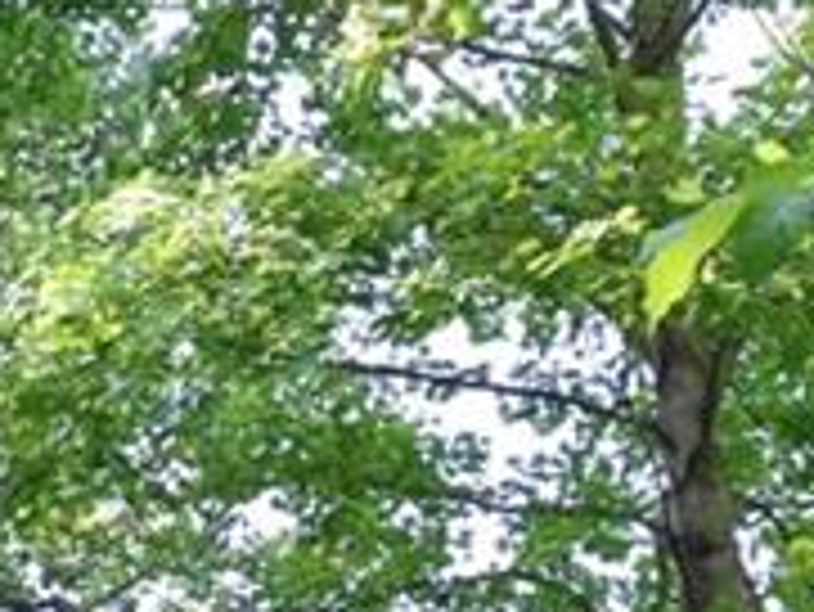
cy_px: 1379
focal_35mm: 163
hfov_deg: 10.5
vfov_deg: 8.5
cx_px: -1097
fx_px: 3836
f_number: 5.6
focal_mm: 20
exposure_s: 1/60
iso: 1000
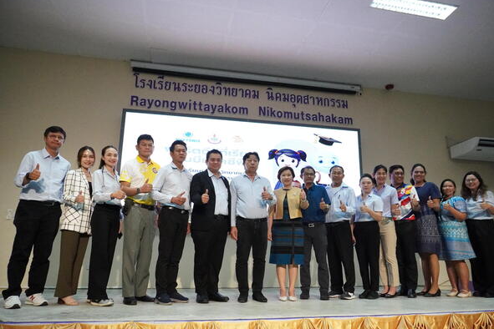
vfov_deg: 49.5
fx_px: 357
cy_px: 173
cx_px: 254
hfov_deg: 69.4
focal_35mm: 26
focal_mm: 16
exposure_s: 1/500
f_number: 4.5
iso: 8000
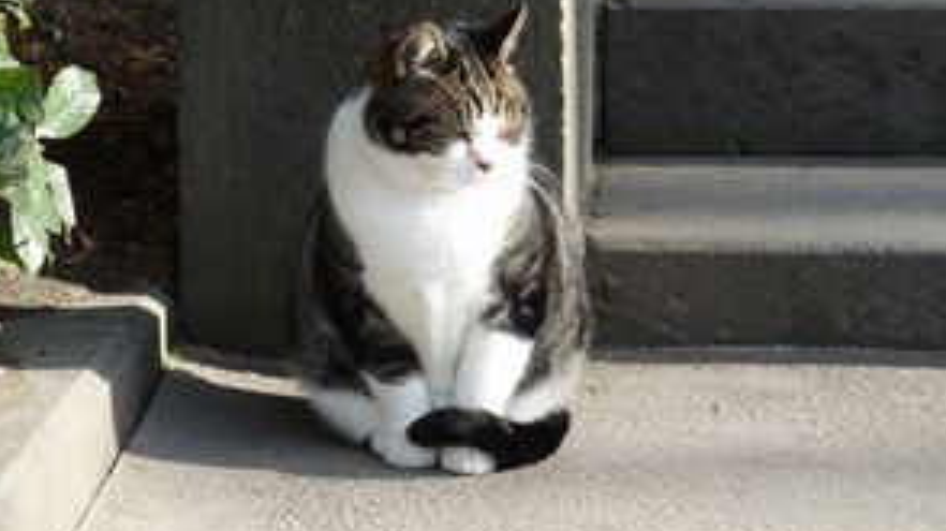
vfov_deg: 6.8
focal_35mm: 178
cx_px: 335
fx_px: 4463
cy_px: 237
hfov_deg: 12.1
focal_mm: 37.1
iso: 320
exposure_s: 1/250
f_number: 5.6
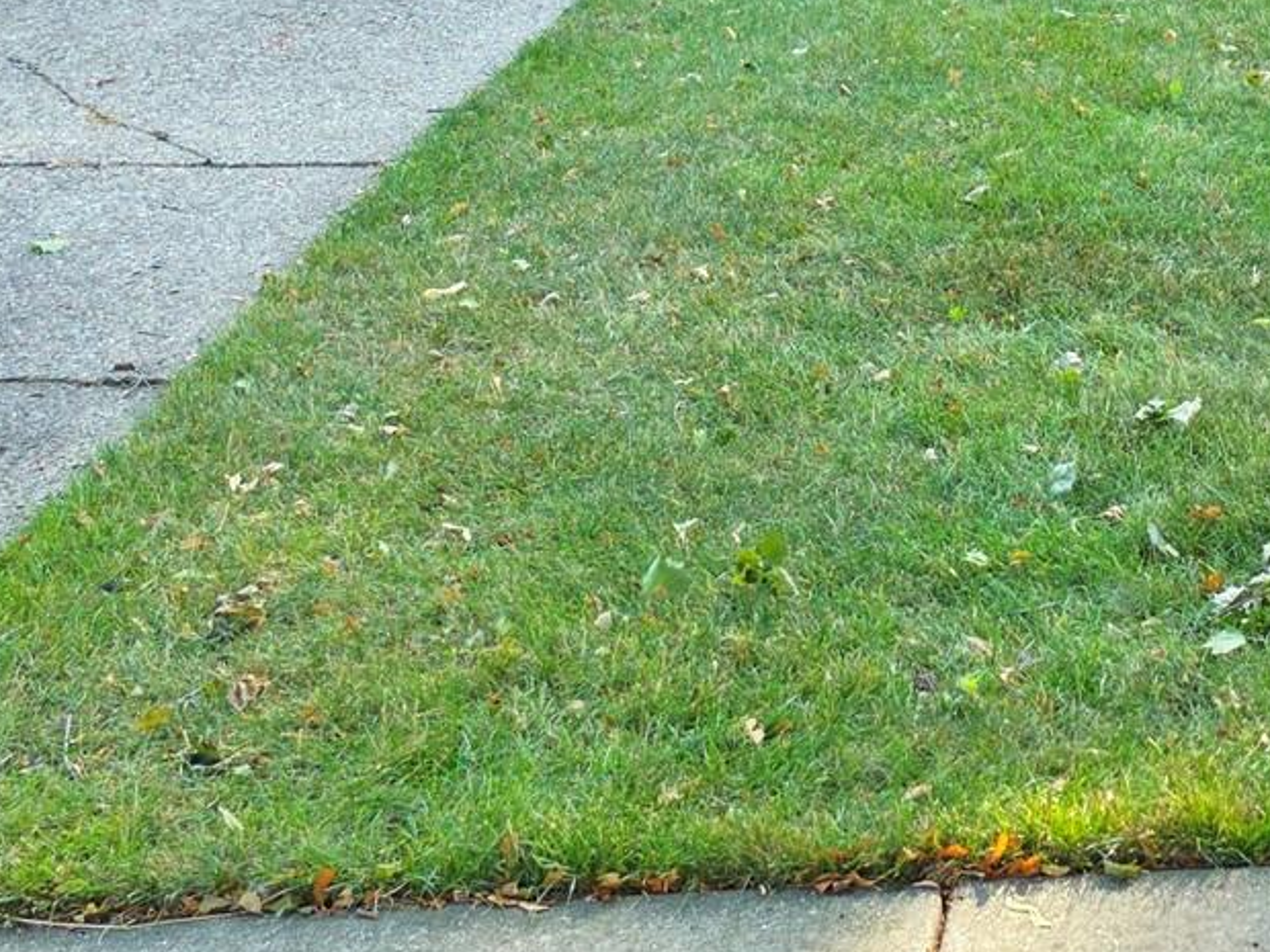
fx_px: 2788
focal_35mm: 76
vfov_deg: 17.0
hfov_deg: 24.8
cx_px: 1166
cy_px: -596
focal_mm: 6.3
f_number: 1.7
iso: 50
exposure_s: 1/359
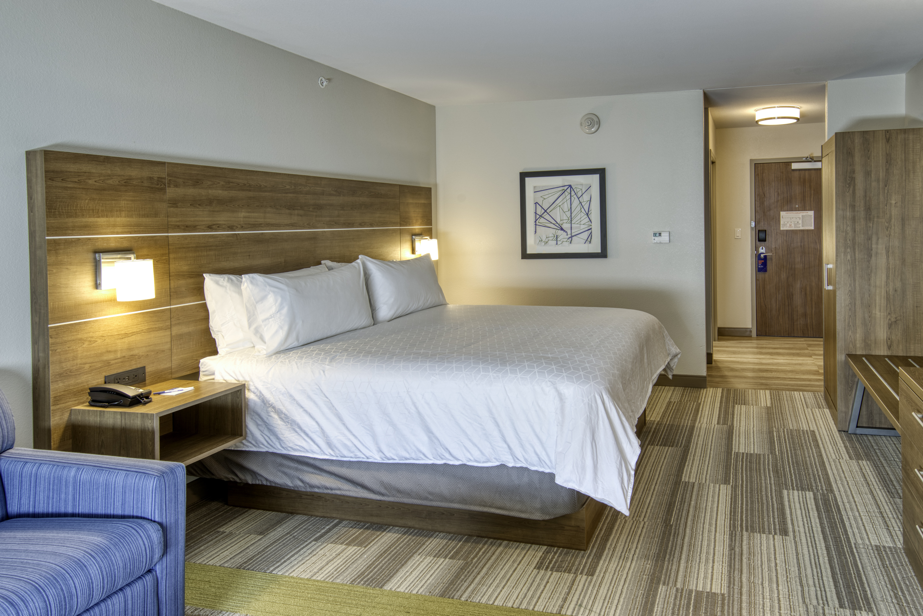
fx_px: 615
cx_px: 462
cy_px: 308
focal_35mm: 24
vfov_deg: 53.2
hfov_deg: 73.7
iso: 320
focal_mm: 24
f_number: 8
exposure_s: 1/2.5
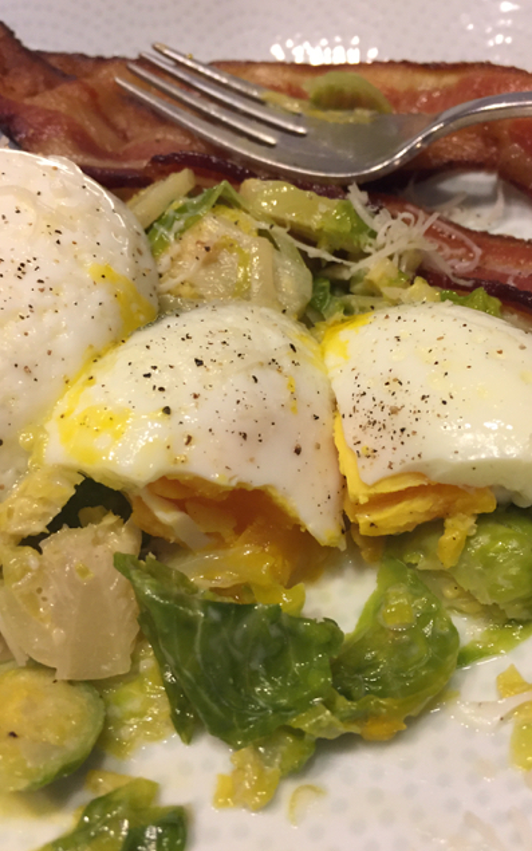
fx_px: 719
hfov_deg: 40.6
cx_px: 293
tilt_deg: -52.3
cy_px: 426
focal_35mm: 31
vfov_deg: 61.2
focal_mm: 4.15
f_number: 2.2
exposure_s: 1/30
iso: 125
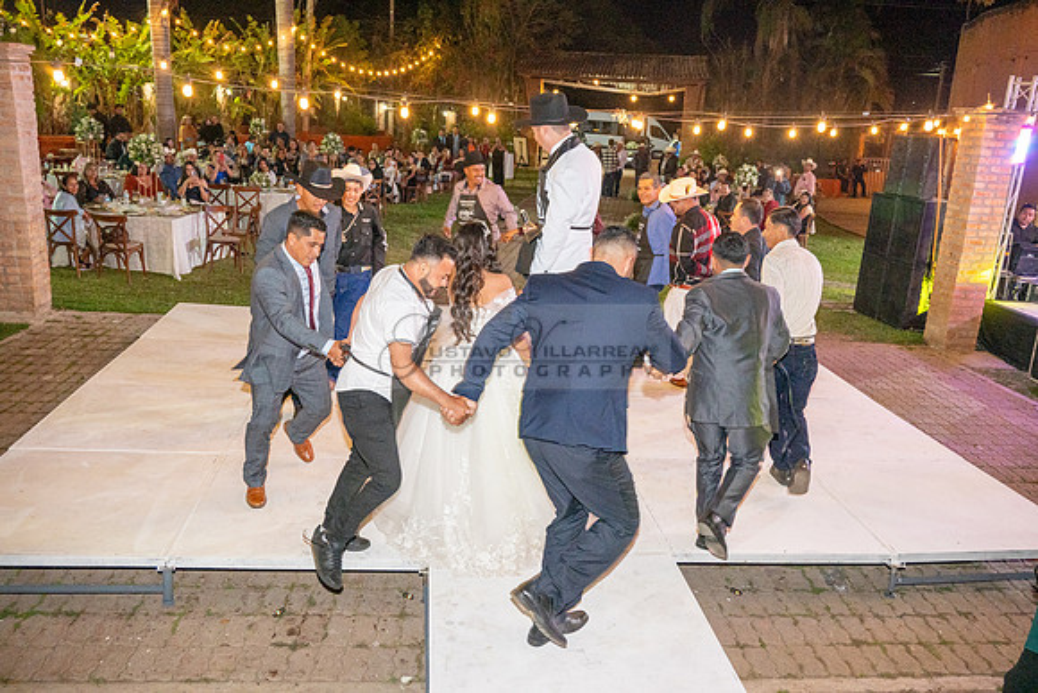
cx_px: 519
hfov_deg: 65.5
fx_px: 807
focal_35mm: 28
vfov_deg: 46.4
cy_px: 346
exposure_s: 1/80
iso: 2500
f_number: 5
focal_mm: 28
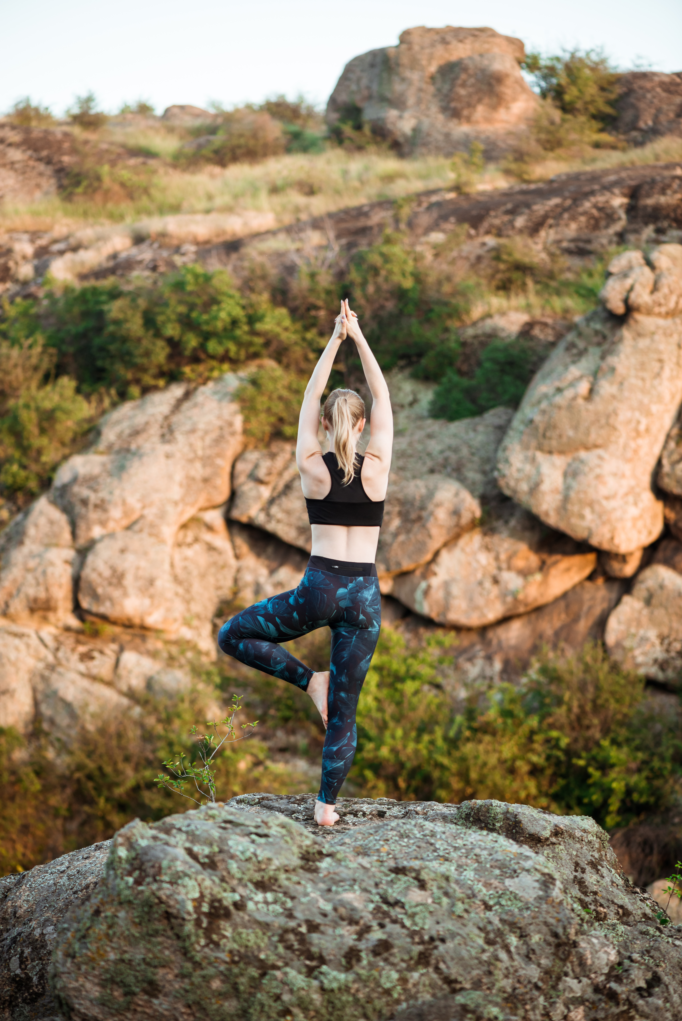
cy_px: 510
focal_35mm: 105
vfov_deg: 19.5
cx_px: 341
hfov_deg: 13.1
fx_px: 2981
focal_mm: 105
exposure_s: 1/200
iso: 320
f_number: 3.5
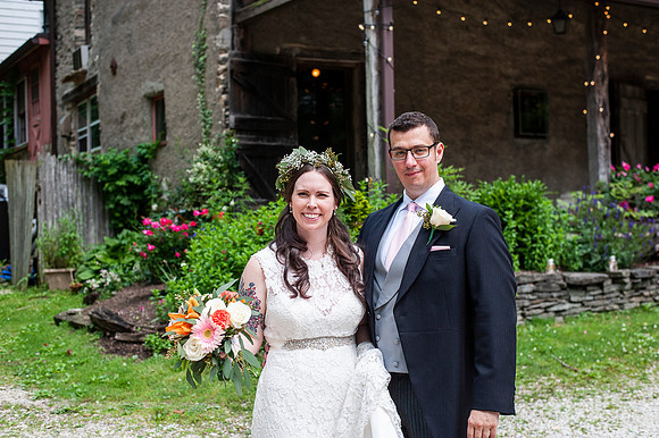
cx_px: 330
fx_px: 915
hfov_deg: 39.6
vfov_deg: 27.0
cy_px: 219
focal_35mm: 50
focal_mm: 50
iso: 640
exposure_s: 1/3200
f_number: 4
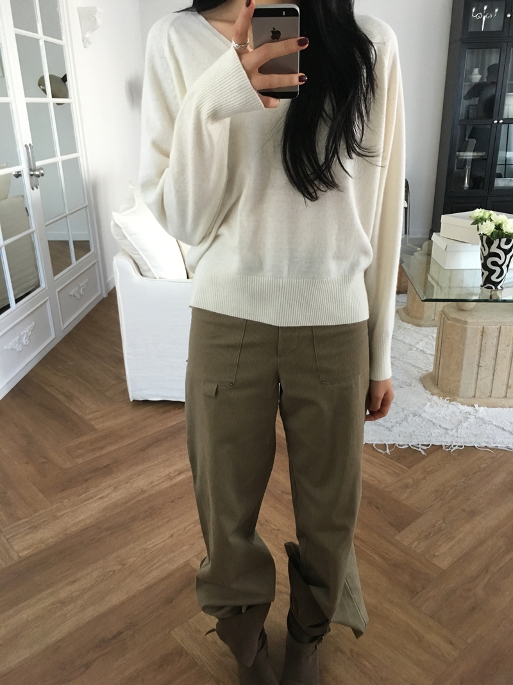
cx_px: 256
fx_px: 573
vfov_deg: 61.7
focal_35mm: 29
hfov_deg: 48.2
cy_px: 342
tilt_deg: -37.1
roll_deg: +0.9
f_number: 2.2
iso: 125
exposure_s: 1/30
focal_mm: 4.15
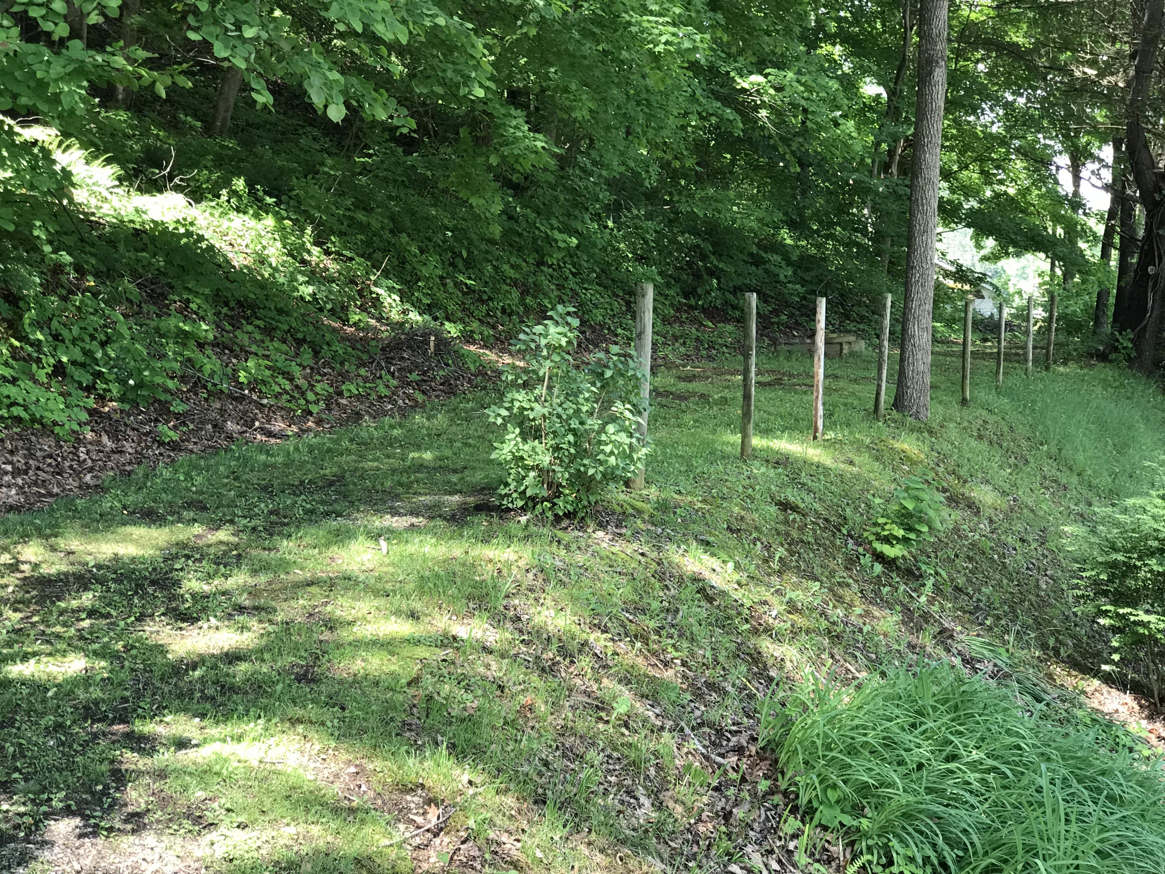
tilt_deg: -4.6
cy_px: 437
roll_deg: -0.5
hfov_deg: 33.8
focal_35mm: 57
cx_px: 582
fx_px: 1918
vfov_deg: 25.7
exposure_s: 1/90
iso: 50
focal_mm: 6.6
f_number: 2.8
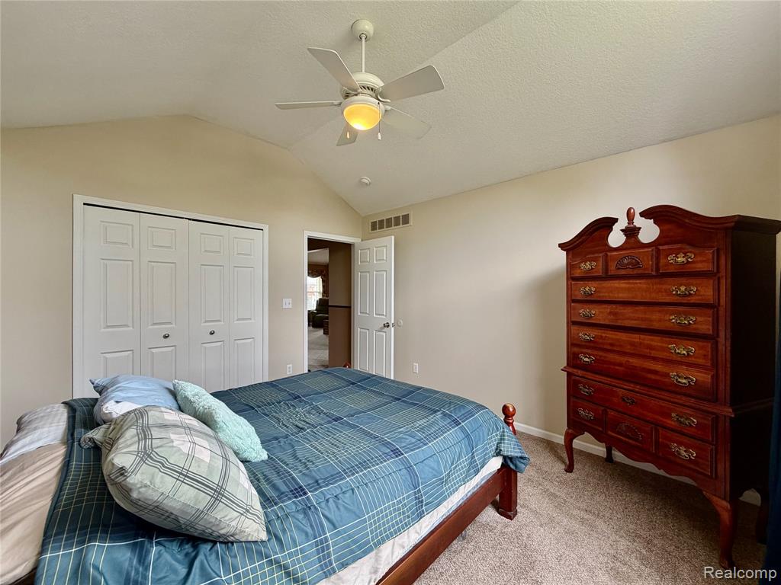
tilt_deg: -0.5
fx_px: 316
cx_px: 390
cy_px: 292
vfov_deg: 85.7
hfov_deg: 102.1
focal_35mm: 14
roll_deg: +1.3
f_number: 2.2
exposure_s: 1/121
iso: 160
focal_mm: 2.22
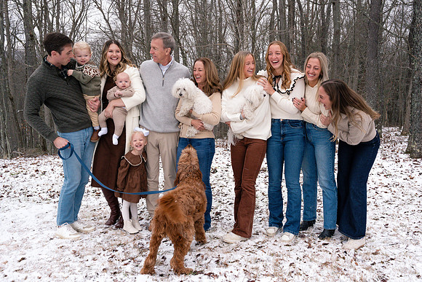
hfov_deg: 55.2
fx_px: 403
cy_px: 135
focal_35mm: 34
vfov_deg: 38.5
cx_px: 227
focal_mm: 32
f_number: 13
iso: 800
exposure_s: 1/250
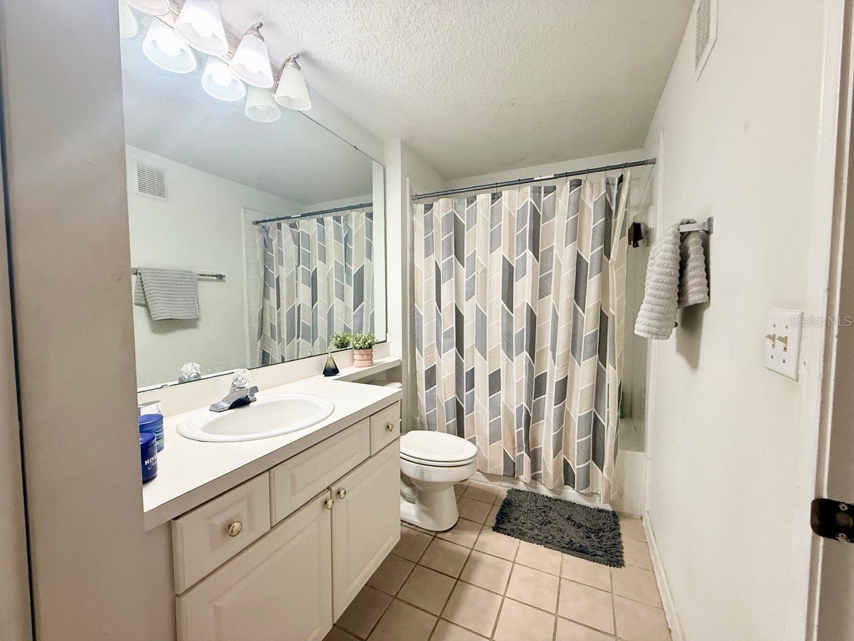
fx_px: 345
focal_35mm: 14
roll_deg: -0.3
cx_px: 427
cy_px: 320
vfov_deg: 85.7
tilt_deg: -2.7
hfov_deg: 102.1
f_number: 2.2
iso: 400
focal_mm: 2.22
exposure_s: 1/60
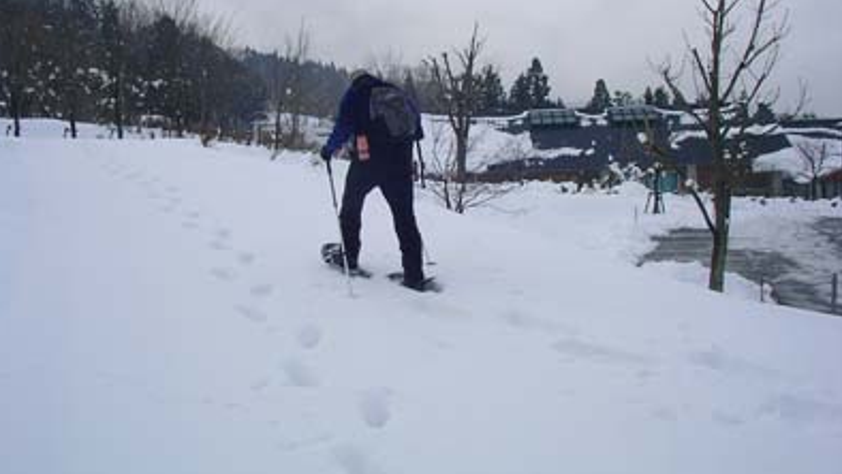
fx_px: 938
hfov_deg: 48.3
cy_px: 194
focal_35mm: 42
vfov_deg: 28.3
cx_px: 421
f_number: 7
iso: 50
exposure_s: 1/205
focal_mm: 6
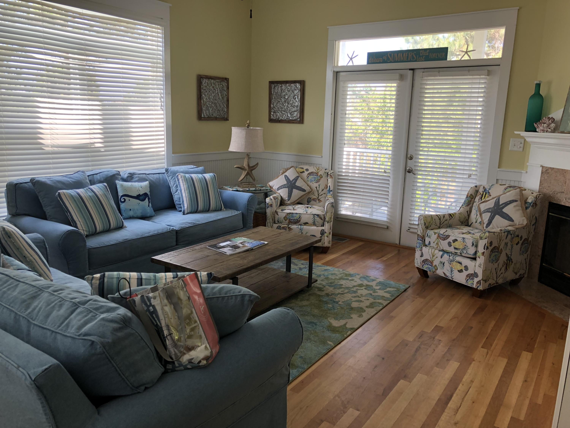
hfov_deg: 63.4
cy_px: 214
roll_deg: -0.9
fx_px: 461
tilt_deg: -12.1
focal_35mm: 28
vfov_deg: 49.7
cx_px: 285
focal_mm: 4
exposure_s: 1/120
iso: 64
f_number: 1.8
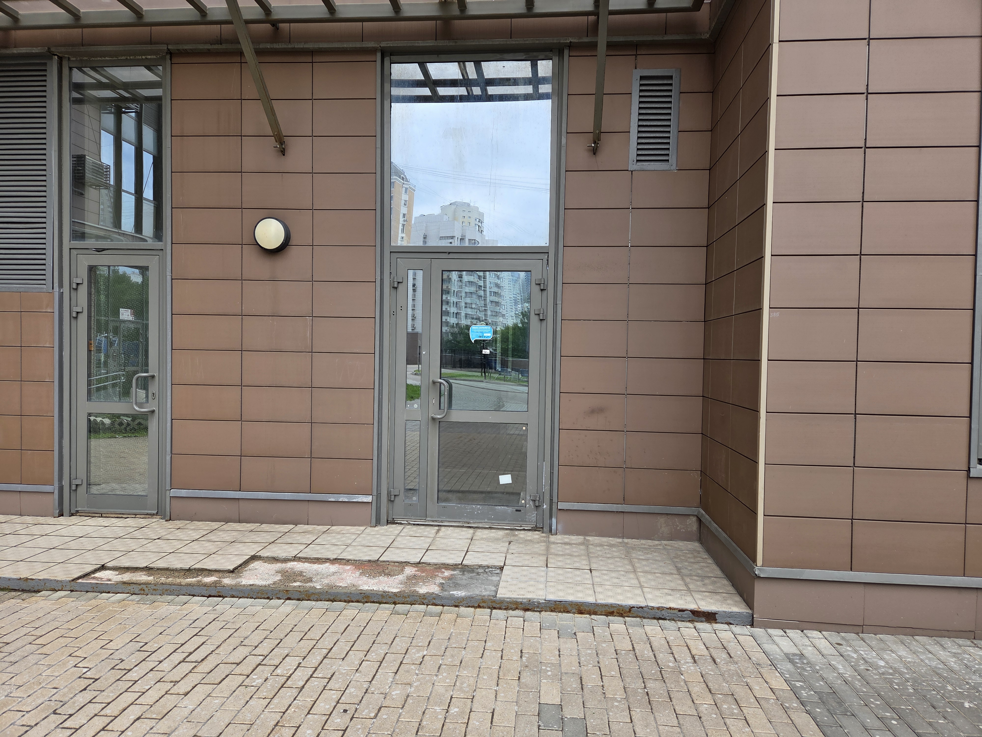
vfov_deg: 58.9
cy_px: 368
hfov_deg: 73.9
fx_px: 652
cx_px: 491
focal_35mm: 23
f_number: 1.8
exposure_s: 1/792
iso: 80
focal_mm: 5.4
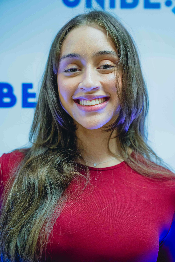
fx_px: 416
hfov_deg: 23.8
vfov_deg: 35.1
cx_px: 88
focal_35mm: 57
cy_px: 131
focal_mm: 57
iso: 4000
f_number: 2.8
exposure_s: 1/640
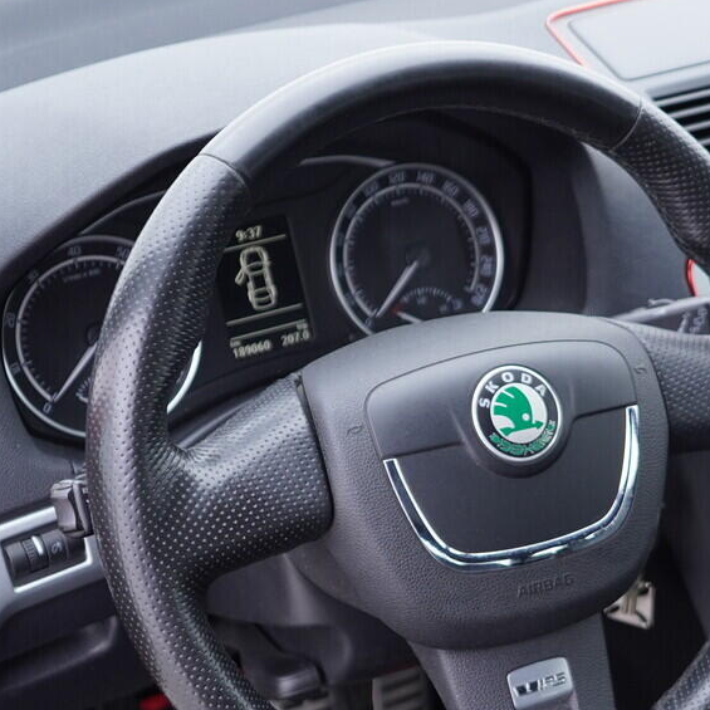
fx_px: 1810
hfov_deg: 22.0
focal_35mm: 78
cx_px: 516
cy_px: 529
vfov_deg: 22.0
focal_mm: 24
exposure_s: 1/40
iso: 320
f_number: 2.8
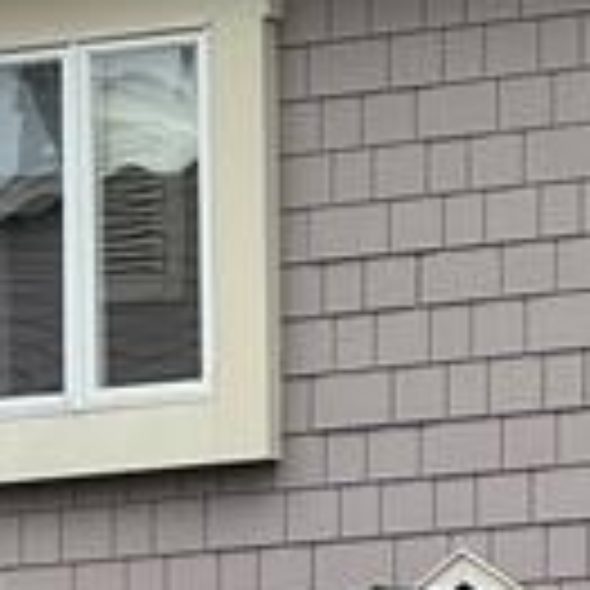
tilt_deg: +5.6
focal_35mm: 399
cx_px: 703
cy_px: 923
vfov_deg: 4.4
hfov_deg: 4.4
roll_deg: +1.3
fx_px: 7694
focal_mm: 9
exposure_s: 1/457
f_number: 2.8
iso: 25
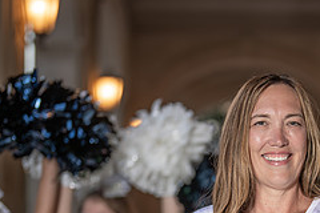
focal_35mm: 124
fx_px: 1102
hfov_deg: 16.4
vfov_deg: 10.9
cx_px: 273
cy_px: 250
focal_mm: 50
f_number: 1.2
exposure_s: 1/400
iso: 100
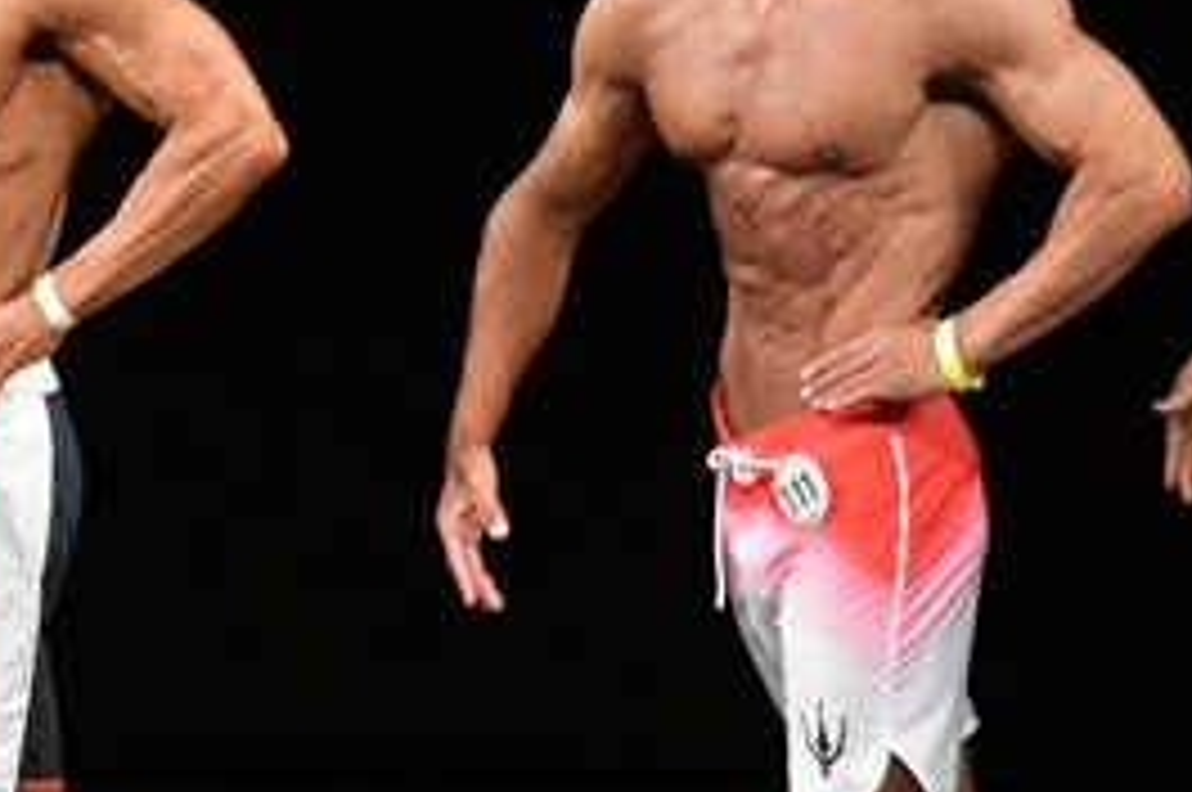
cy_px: 490
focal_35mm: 658
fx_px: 21760
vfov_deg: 2.1
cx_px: -263
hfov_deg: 3.1
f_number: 5.6
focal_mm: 150
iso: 3200
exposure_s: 1/400
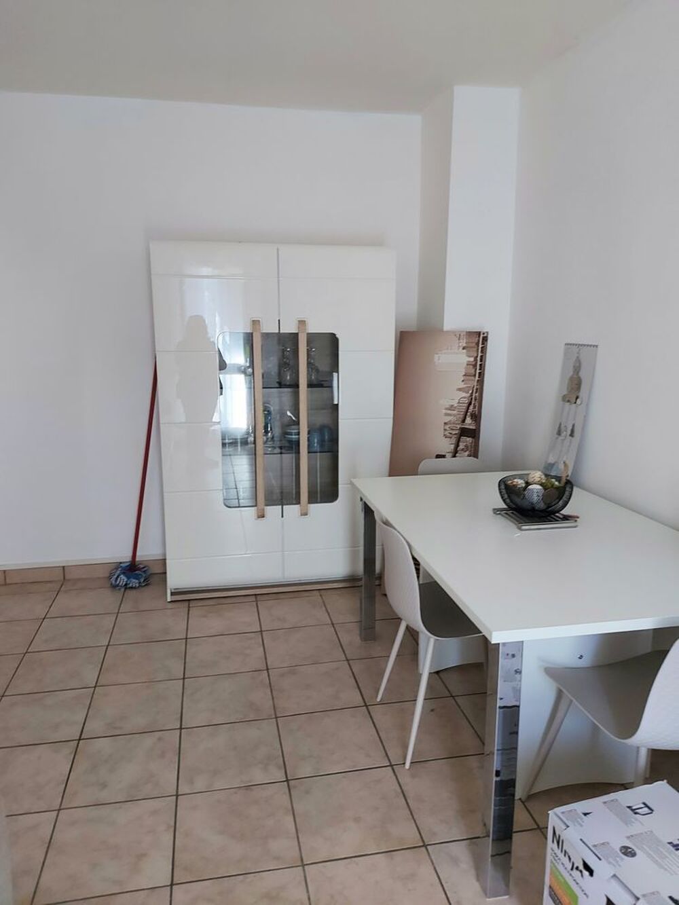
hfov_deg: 56.8
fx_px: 628
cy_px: 452
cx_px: 340
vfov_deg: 71.6
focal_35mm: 24
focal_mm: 5.23
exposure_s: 1/33
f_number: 1.8
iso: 250
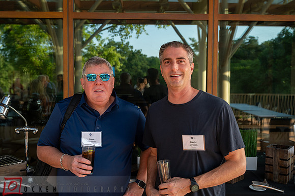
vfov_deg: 34.2
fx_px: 319
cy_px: 98
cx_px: 148
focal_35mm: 39
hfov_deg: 49.6
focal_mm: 39
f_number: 5
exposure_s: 1/125
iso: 400
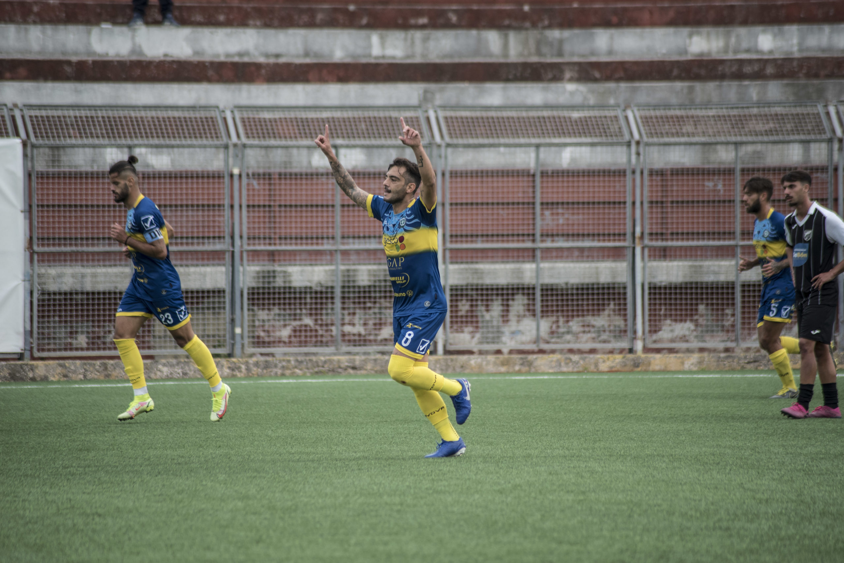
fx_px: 7036
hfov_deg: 6.9
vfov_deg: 4.6
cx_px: 422
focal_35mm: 300
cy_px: 282
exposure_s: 1/1250
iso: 640
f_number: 6.3
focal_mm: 300
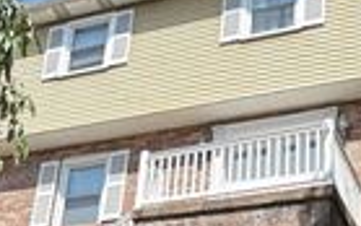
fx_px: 974
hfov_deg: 20.8
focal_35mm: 99
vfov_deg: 13.0
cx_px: 96
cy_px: 240
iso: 50
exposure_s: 1/2075
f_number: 1.6
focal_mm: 5.96
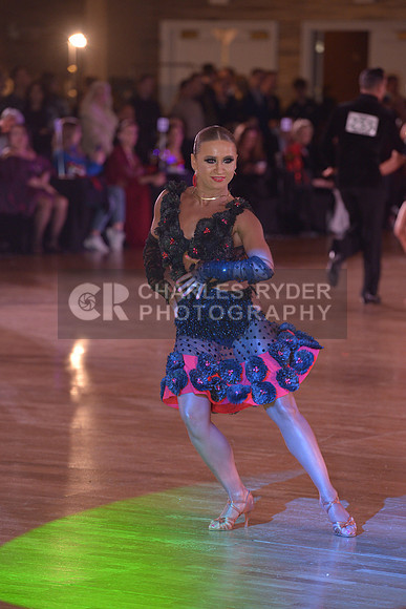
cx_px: 203
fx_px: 2958
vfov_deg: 11.7
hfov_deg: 7.9
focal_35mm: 175
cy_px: 304
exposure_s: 1/200
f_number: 5
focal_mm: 175
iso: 1250
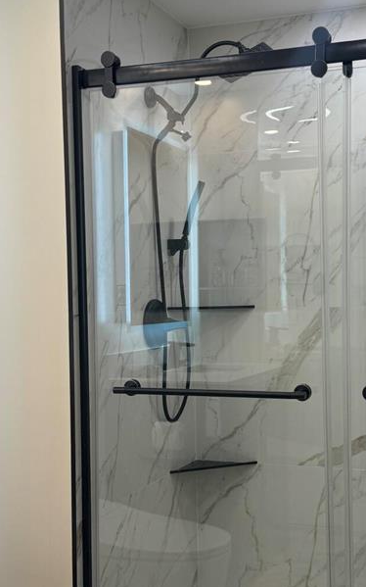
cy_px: 318
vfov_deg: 39.6
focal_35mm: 51
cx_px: 236
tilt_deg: -1.4
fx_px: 815
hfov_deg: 25.2
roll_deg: +1.4
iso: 64
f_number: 1.78
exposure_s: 1/121
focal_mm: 6.76
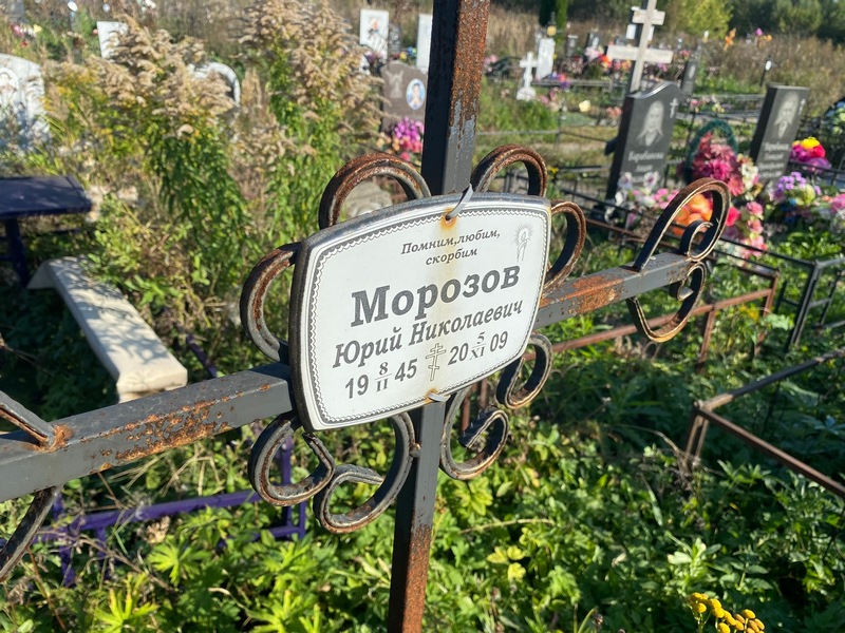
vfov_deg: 53.1
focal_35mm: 26
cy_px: 316
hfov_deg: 67.3
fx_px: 635
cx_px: 422
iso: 32
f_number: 1.8
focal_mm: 4.25
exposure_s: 1/2105
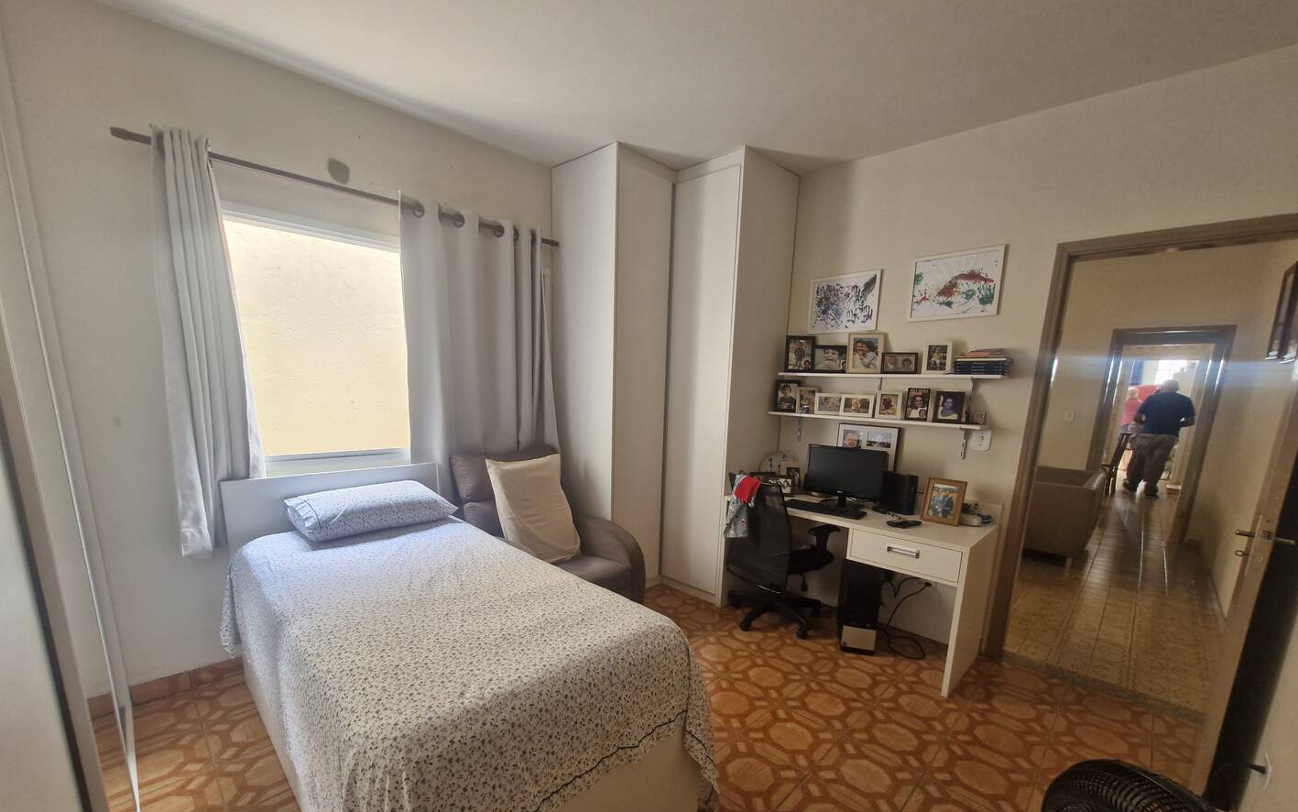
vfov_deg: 77.9
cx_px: 653
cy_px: 481
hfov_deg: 105.3
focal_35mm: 14
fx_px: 495
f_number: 2.2
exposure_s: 1/60
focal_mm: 1.74
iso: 125
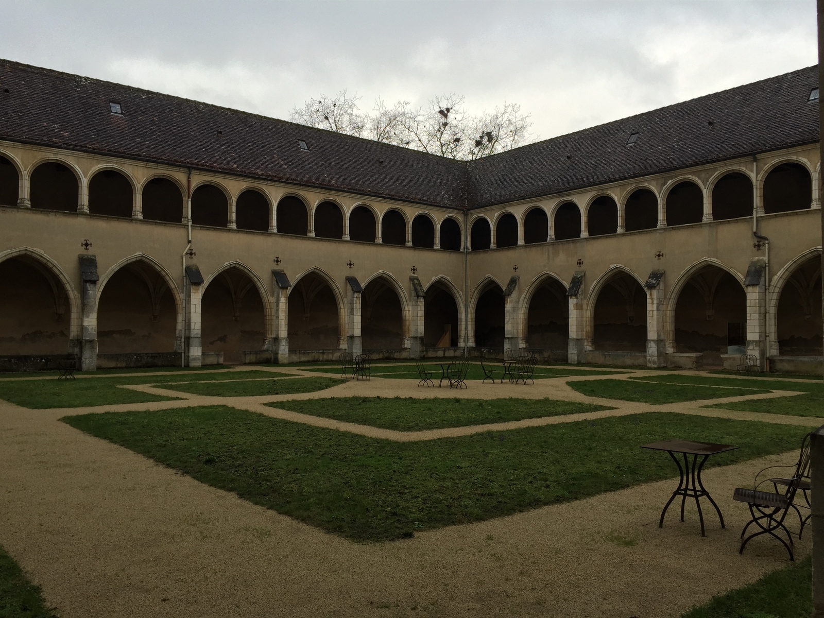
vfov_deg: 48.2
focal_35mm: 29
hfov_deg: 61.7
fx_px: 690
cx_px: 412
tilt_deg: +1.5
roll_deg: -0.6
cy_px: 309
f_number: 2.2
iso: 32
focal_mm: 4.15
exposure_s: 1/388
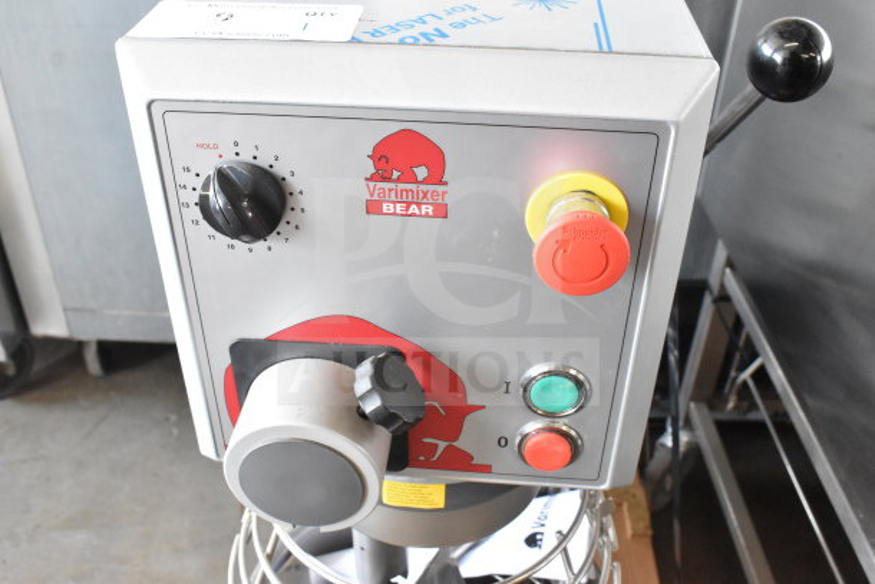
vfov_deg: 36.9
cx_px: 438
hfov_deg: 53.1
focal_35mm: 36
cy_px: 292
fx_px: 875
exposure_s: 1/250
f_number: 8
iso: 6400
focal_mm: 24
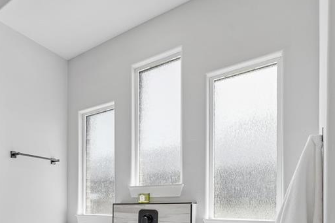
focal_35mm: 28
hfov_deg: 53.9
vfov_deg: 42.0
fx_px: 260
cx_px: 13
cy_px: 207
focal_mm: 14
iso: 160
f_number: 8
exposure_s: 1/30
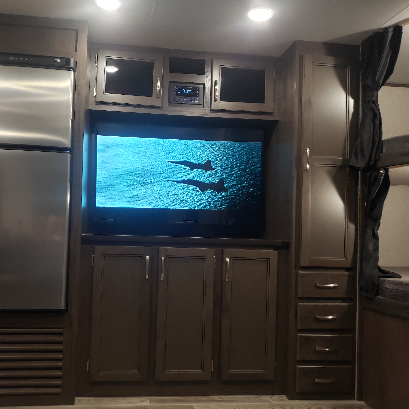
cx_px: 171
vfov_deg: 52.5
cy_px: 204
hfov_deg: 52.3
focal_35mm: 31
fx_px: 414
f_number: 1.5
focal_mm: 4.3
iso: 250
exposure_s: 1/50
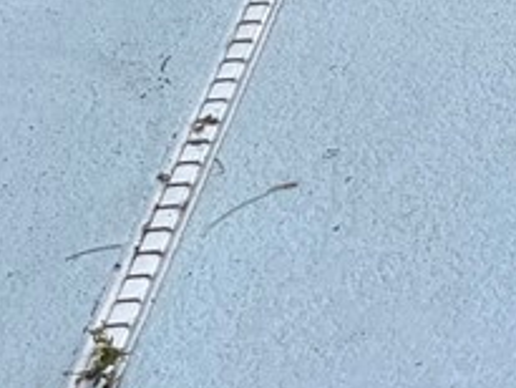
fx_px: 2789
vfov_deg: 6.8
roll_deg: -1.9
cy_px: -967
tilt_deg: -18.2
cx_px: 1596
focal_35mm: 187
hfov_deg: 8.6
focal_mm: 6.76
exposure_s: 1/1653
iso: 80
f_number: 1.78
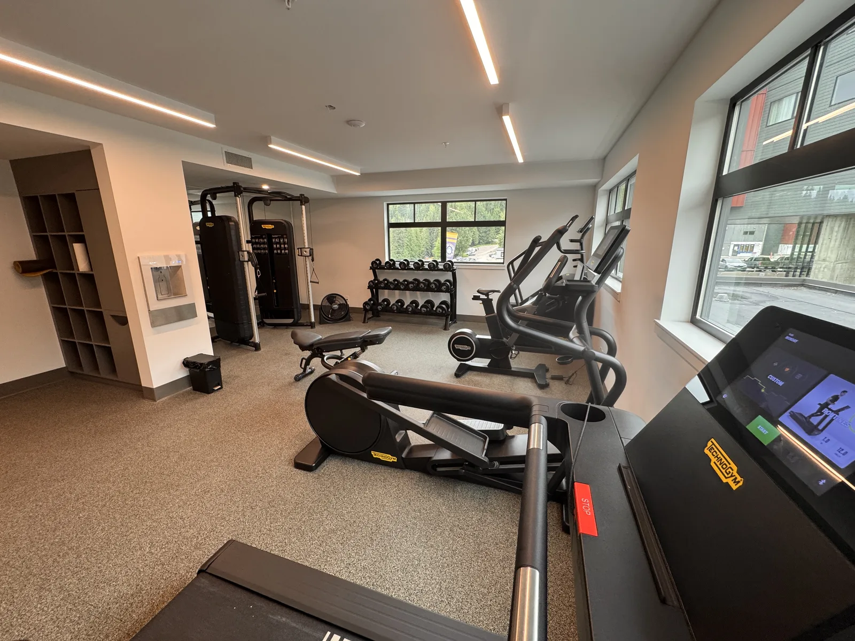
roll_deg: +0.7
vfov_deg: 85.7
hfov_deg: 102.1
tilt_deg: -12.6
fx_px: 346
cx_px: 428
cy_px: 320
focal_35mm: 14
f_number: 2.2
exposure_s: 1/120
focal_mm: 2.22
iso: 200
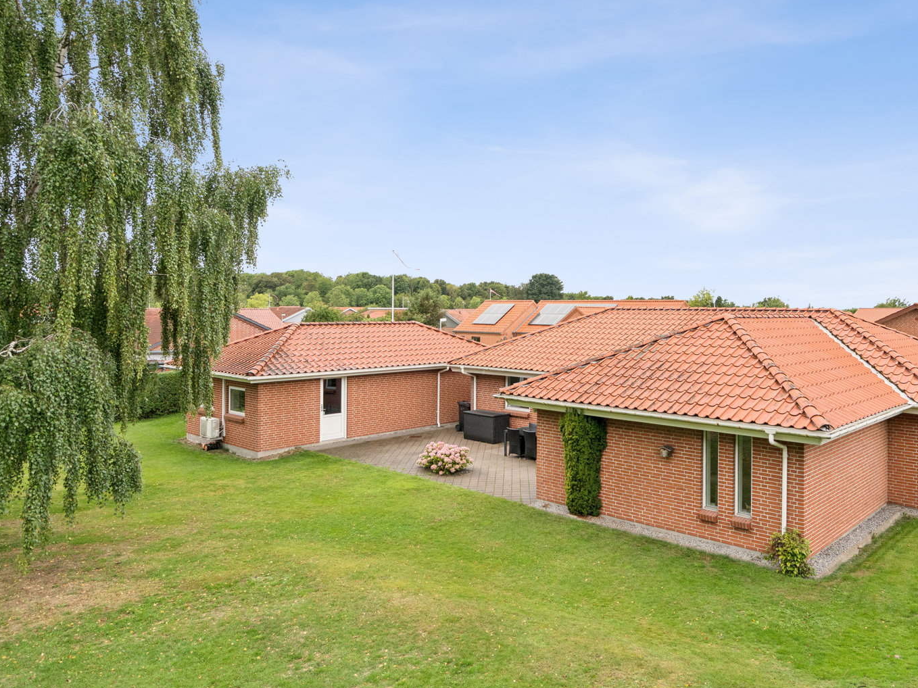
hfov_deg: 66.0
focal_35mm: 26
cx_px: 590
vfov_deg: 52.6
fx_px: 689
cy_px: 268
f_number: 6.3
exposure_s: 1/800
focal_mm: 18
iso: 1000
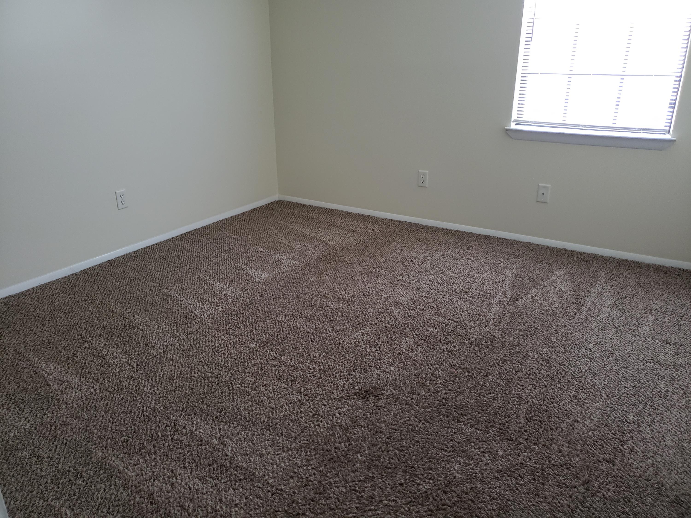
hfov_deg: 67.3
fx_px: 519
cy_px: 259
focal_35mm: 26
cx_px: 346
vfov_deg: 53.1
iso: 250
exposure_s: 1/26
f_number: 1.5
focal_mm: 4.3
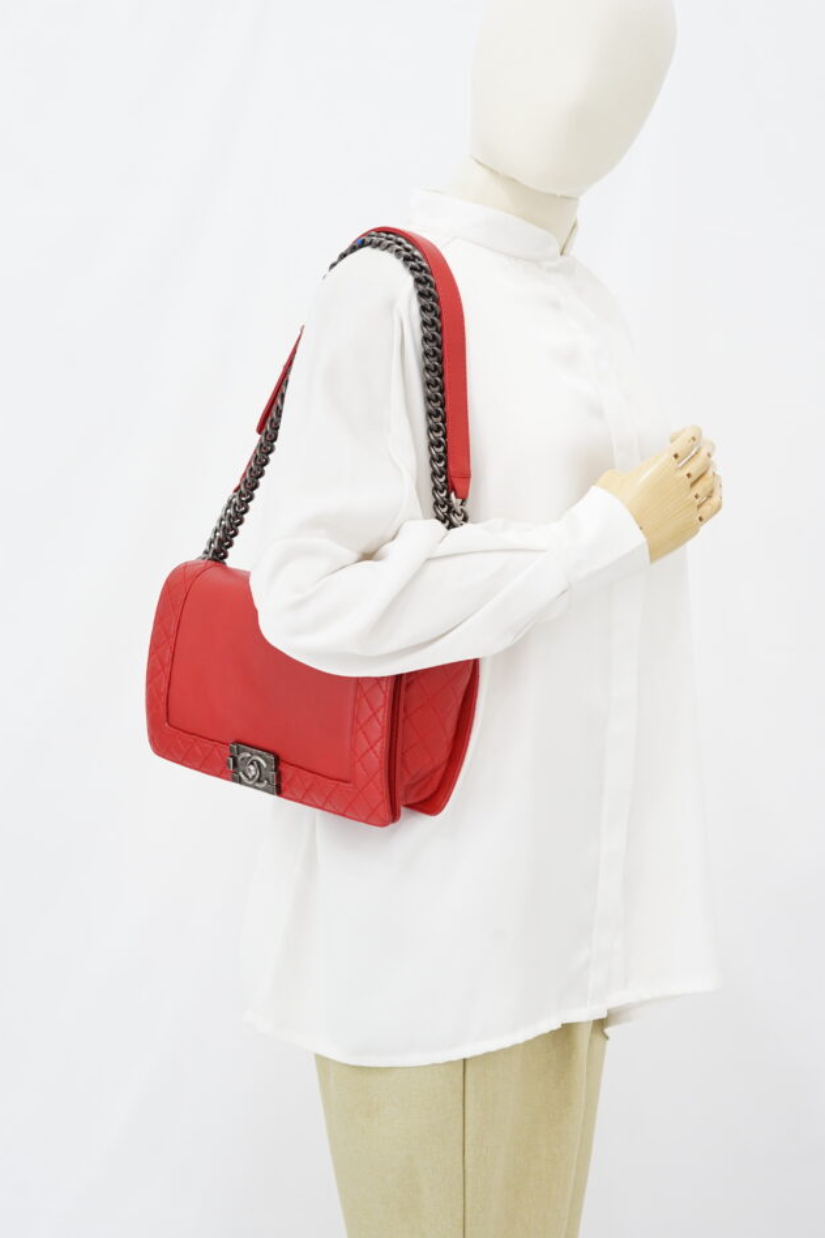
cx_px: 428
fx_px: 1856
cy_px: 665
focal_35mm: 54
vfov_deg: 36.9
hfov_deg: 25.1
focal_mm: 50
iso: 640
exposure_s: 1/6
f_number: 6.3
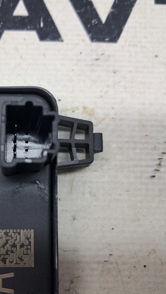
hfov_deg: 28.6
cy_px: 149
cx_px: 17
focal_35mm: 40
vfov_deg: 50.5
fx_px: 312
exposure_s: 1/50
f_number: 1.8
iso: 50
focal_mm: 4
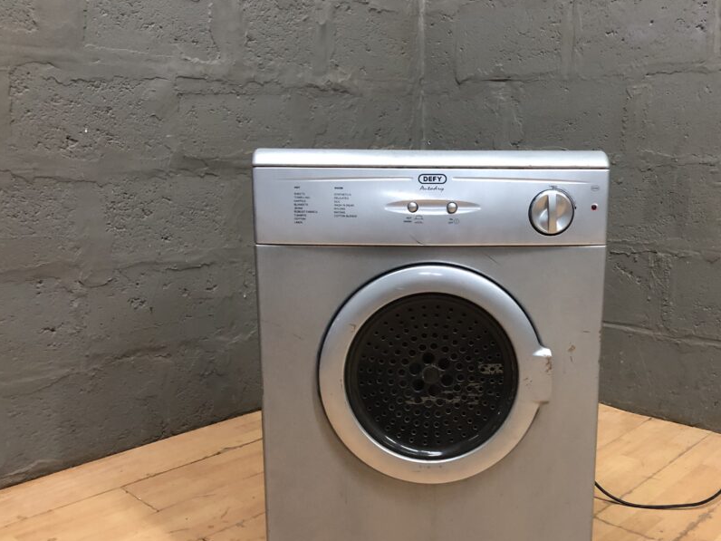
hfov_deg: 51.0
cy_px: 327
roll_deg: +0.0
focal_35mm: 36
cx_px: 431
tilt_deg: -13.2
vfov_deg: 39.5
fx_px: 750
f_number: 1.8
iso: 100
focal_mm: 3.99
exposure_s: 1/14
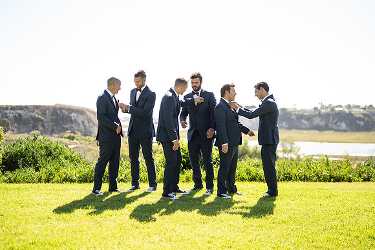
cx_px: 188
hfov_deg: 39.6
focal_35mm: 50
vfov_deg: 27.0
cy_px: 125
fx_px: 521
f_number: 1.6
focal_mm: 50
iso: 50
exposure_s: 1/1250
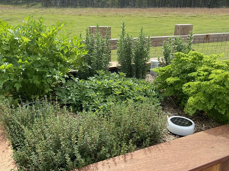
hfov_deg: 65.3
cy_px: 83
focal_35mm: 27
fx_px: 179
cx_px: 118
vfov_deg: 51.3
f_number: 1.8
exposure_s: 1/2410
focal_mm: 4.25
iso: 32
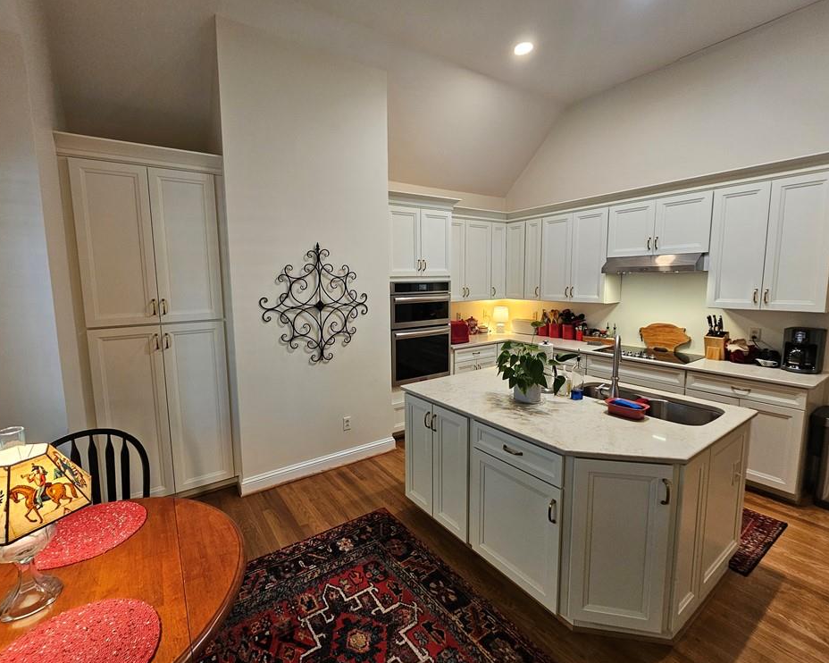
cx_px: 387
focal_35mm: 14
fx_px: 343
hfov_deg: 100.6
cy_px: 327
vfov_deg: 88.0
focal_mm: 2.2
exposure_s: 1/60
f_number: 2.2
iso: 200
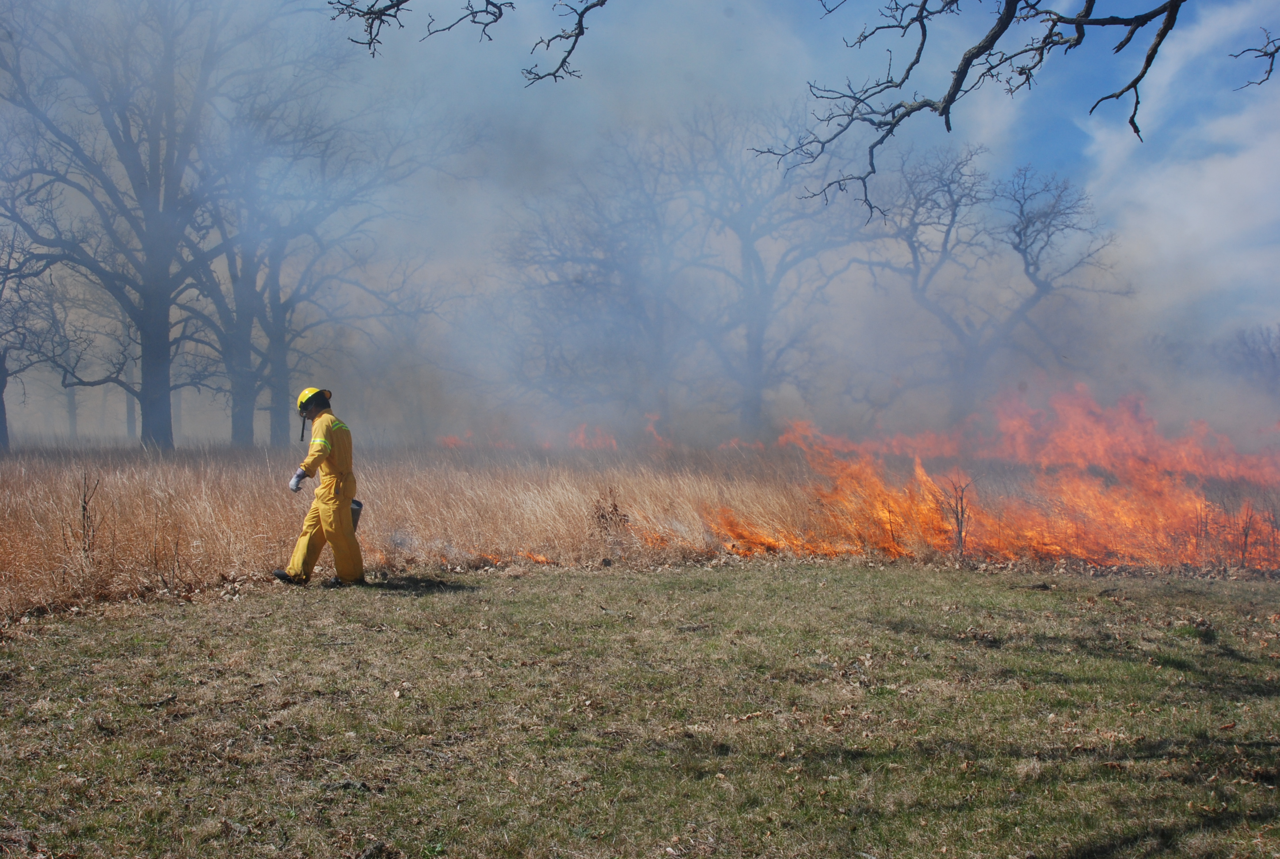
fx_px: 6413
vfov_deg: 7.7
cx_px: 640
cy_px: 430
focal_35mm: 180
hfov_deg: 11.4
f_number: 20
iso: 200
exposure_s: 1/200
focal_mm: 120
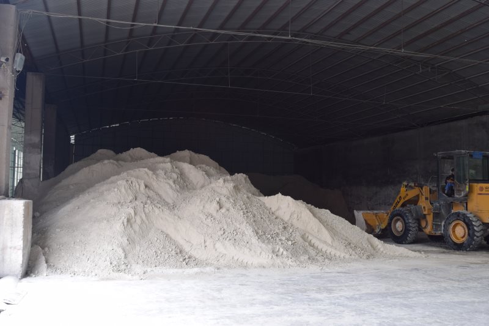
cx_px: 244
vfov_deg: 38.3
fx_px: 468
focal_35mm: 34
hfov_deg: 55.1
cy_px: 163
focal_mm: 23
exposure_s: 1/125
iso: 400
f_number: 7.1
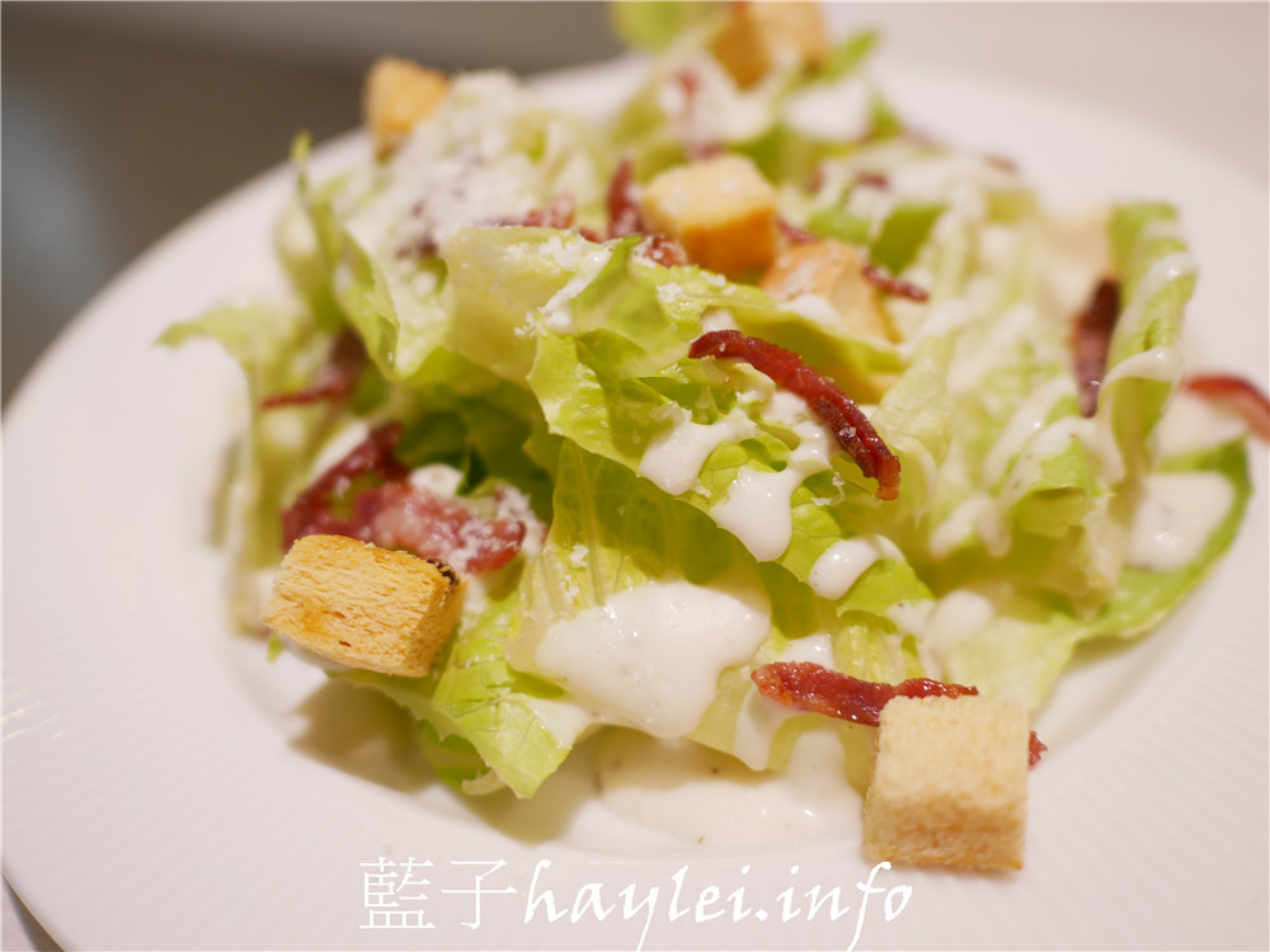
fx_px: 1101
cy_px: 476
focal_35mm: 30
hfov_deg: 60.0
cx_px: 635
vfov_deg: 46.8
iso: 200
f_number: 1.7
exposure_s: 1/60
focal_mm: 15
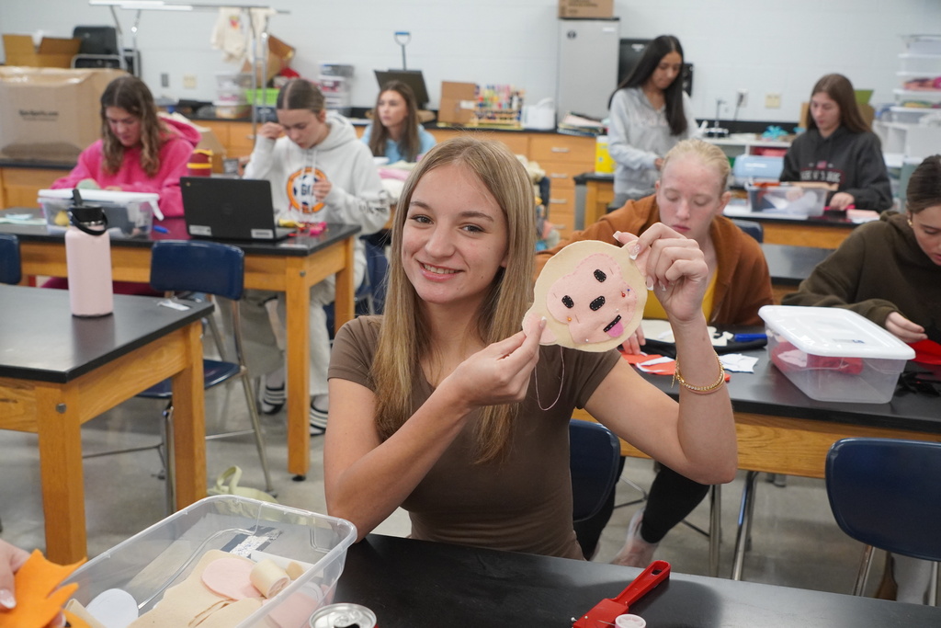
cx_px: 470
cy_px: 314
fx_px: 1019
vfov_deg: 34.2
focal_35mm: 39
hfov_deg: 49.5
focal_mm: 26
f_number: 4
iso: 2000
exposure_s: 1/160
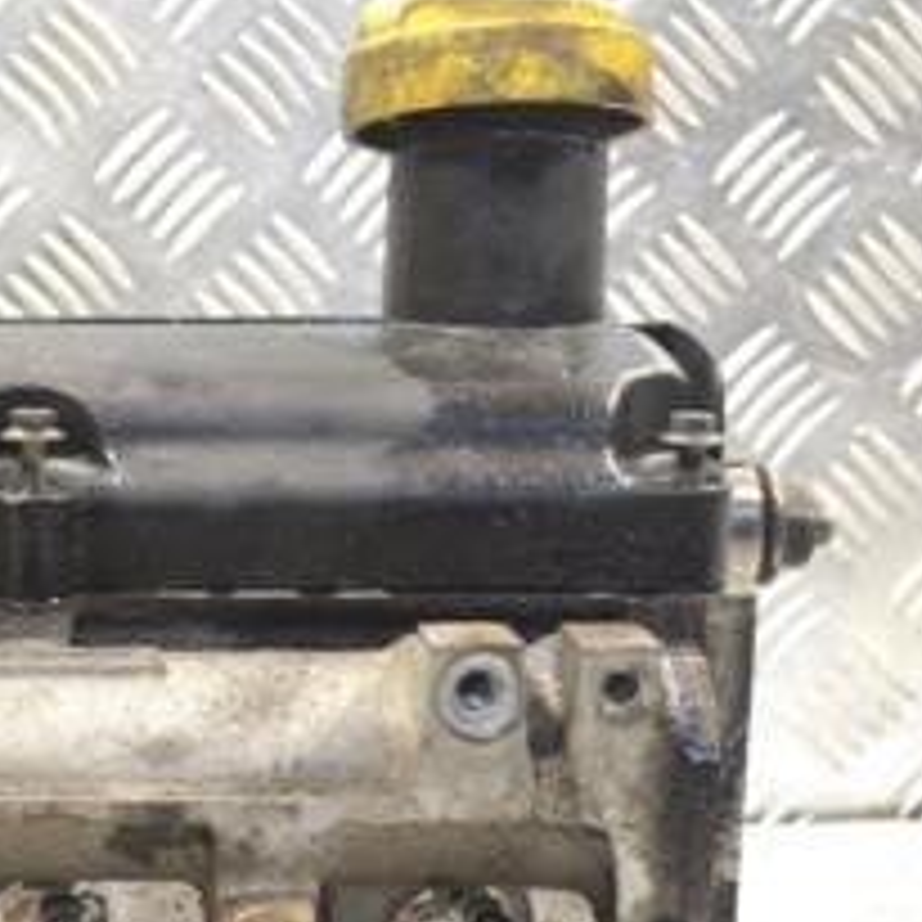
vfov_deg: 15.5
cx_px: -247
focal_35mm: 112
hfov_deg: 14.9
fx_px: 3375
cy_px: 634
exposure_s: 1/100
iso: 1600
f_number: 4.8
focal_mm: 30
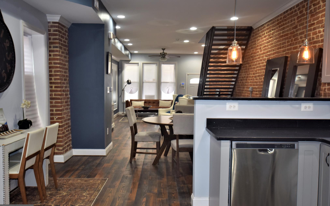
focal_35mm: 34
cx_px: 164
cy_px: 105
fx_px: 306
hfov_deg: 56.7
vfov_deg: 37.3
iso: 400
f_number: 4.5
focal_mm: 22
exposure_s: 1/25
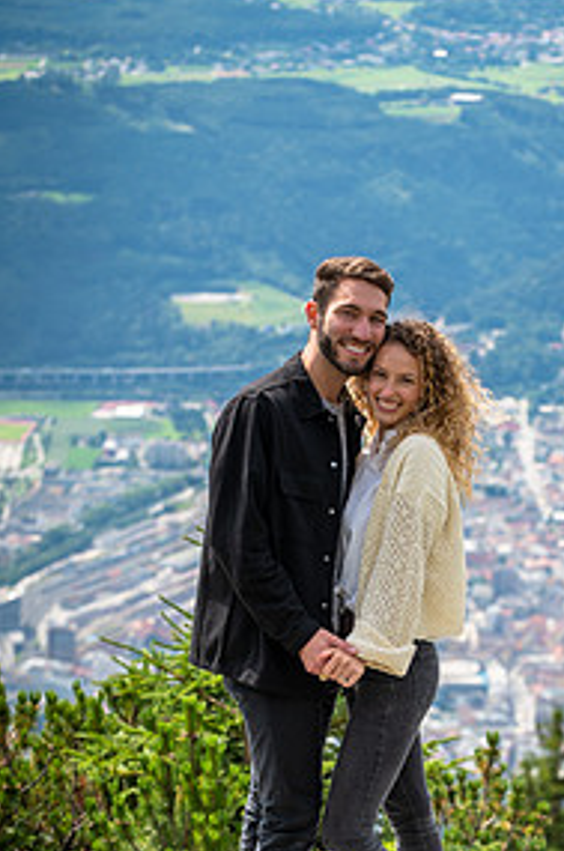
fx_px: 3797
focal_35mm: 161
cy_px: 558
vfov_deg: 12.8
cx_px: 419
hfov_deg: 8.5
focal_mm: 102
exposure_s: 1/400
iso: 100
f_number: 5
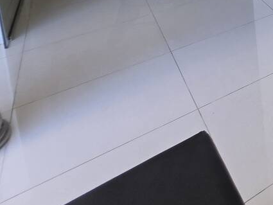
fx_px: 347
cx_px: 431
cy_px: -123
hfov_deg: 26.7
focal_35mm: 44
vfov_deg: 23.9
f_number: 1.9
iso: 64
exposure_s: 1/120
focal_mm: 2.2
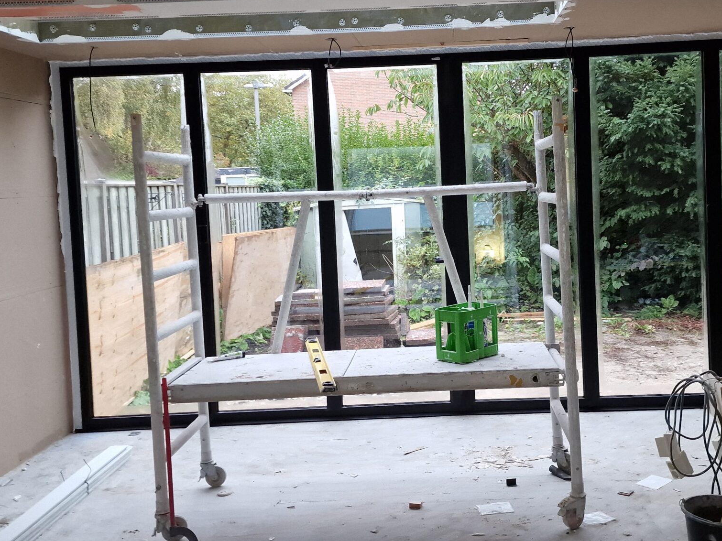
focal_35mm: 39
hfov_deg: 47.6
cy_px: 209
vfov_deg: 36.6
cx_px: 427
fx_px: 813
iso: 125
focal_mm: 6.4
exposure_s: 1/50
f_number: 1.8
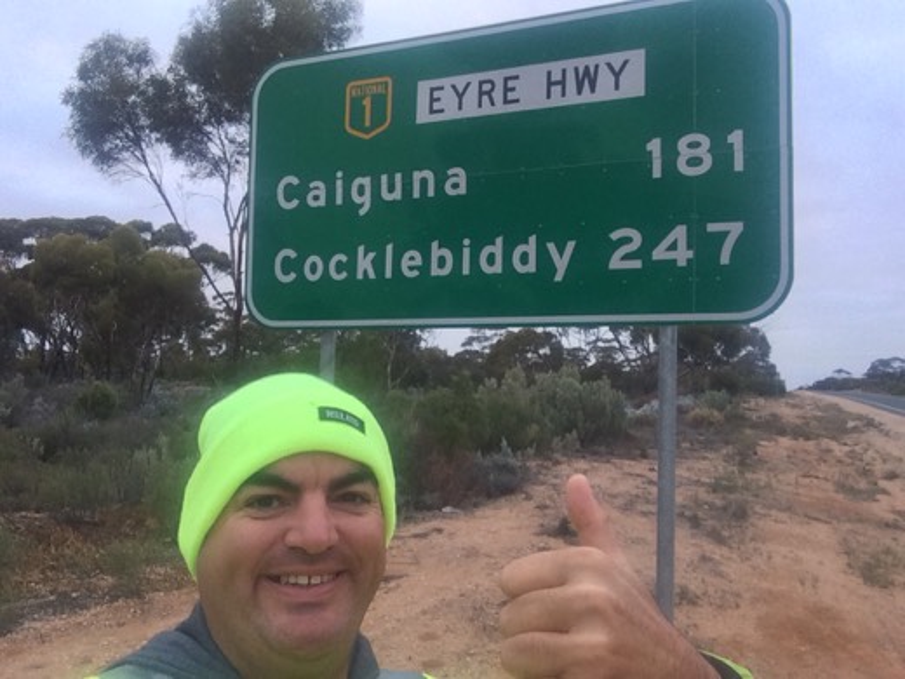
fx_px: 810
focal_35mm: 31
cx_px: 452
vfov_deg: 45.4
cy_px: 340
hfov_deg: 58.4
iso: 64
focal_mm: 2.15
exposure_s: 1/30
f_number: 2.4
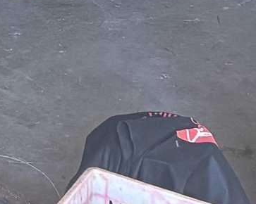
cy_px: -571
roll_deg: -0.1
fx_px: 1628
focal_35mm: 215
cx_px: -183
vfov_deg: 6.1
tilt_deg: -3.6
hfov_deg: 8.7
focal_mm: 5.96
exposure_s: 1/64
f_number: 1.6
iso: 125
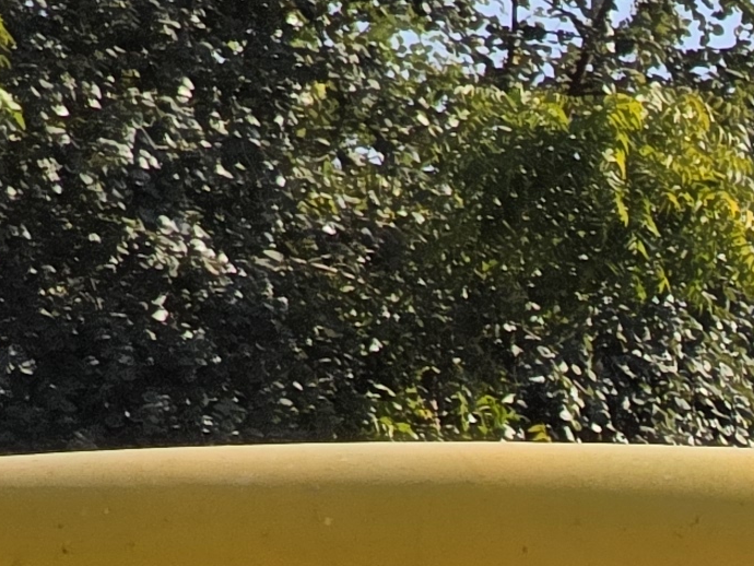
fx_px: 8716
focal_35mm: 400
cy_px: 1568
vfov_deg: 3.6
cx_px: 2119
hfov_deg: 4.8
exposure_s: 1/1567
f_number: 2.4
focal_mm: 7.9
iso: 50
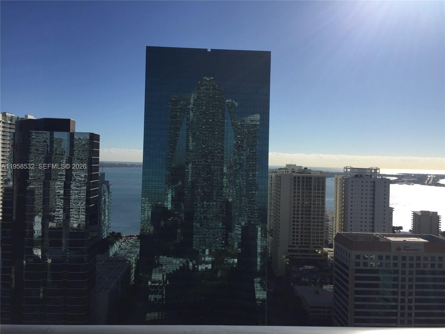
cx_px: 222
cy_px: 167
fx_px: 373
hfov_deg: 61.7
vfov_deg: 48.2
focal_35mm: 29
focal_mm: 4.15
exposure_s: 1/4950
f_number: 2.2
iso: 32
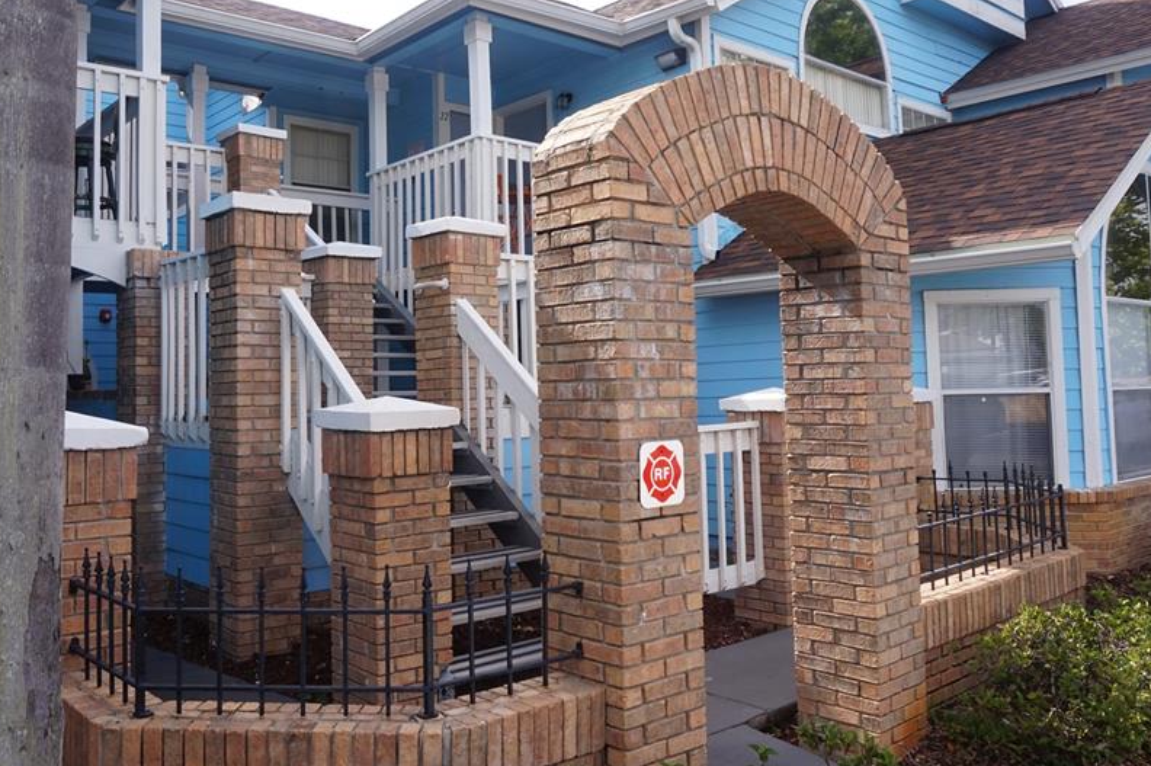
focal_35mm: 31
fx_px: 990
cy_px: 319
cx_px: 488
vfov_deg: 42.1
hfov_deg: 60.0
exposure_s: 1/60
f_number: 10
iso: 100
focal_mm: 16
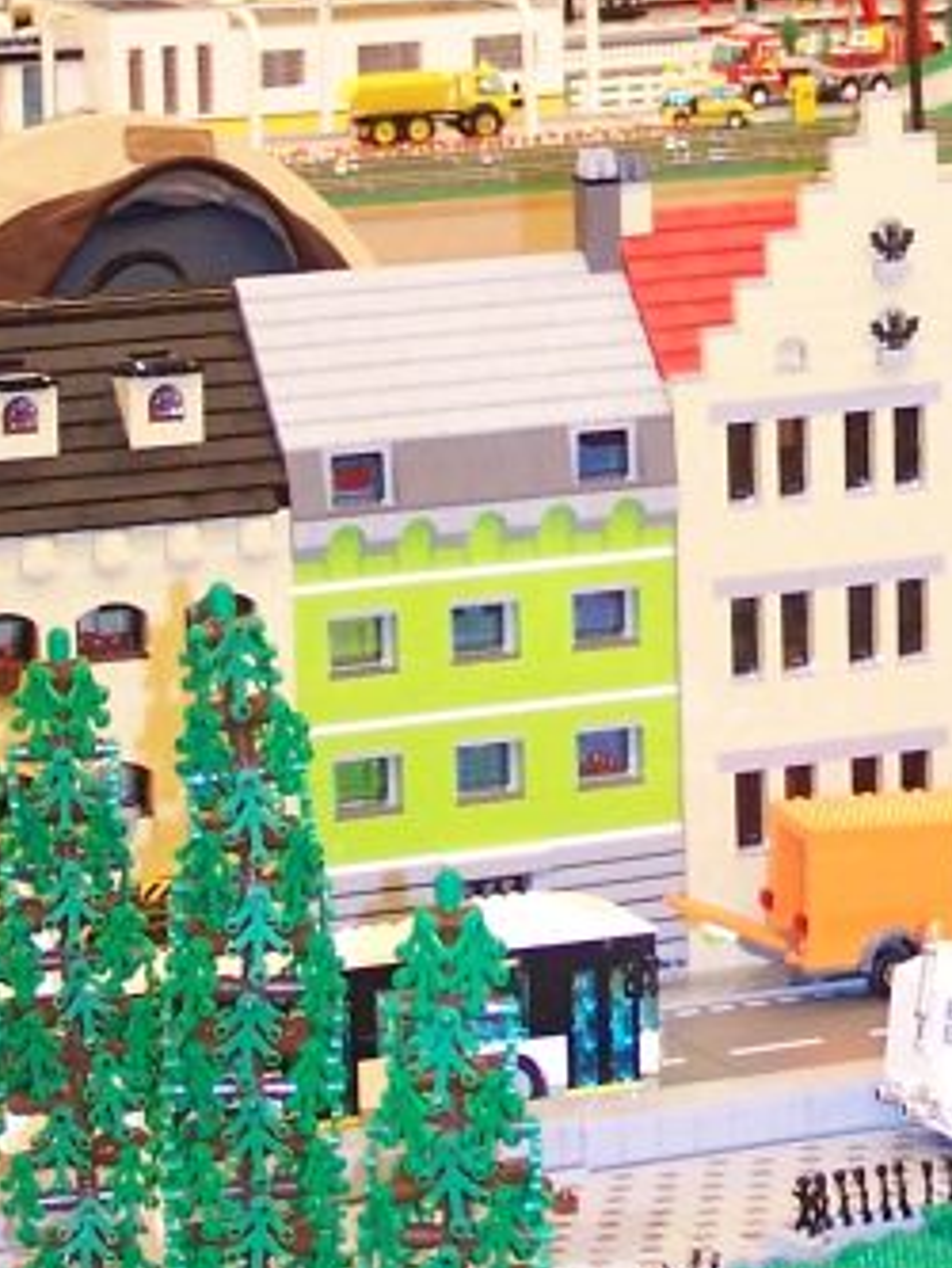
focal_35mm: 197
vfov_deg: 10.0
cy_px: 164
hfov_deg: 7.5
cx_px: 1150
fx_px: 7219
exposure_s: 1/6
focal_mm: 10.7
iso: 140
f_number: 3.2
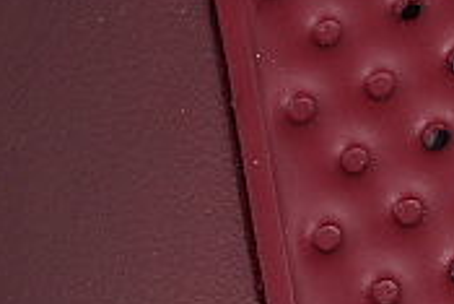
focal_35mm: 462
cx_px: 641
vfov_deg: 3.0
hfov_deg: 4.4
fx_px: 5831
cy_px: 213
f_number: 6.3
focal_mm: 50
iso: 160
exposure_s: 1/60
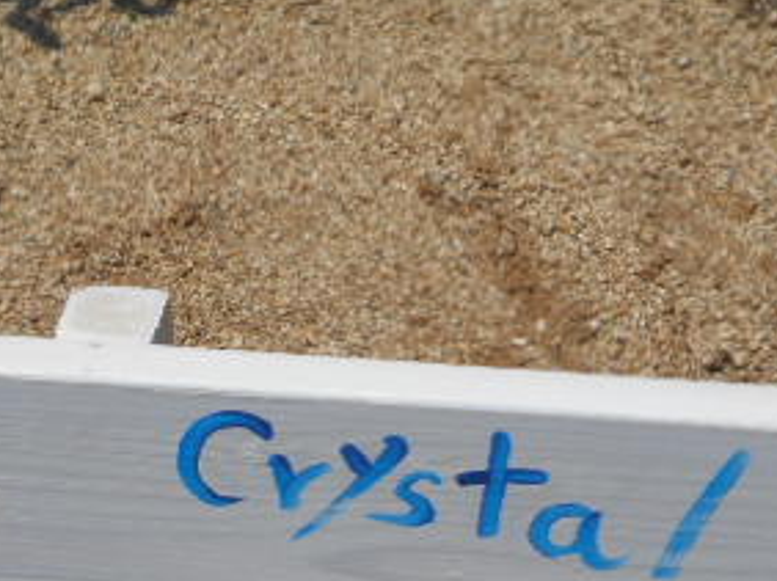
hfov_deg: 19.5
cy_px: 653
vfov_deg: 14.4
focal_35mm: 100
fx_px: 2243
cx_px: 154
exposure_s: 1/1600
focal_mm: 7.7
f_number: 4.2
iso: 80
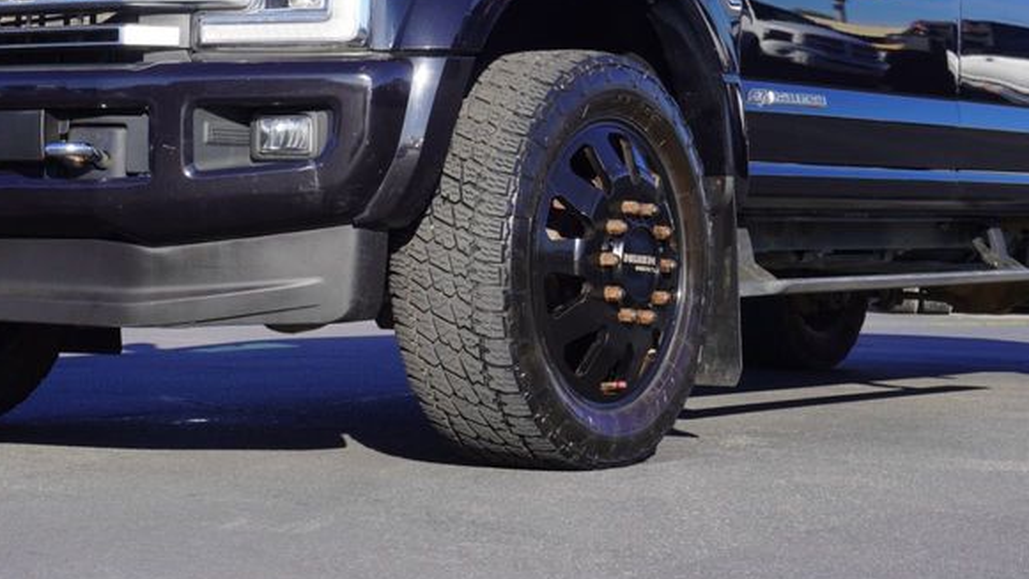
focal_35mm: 86
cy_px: 16
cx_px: 519
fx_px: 2345
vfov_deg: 13.9
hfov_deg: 24.8
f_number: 9
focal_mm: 31
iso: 100
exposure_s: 1/100
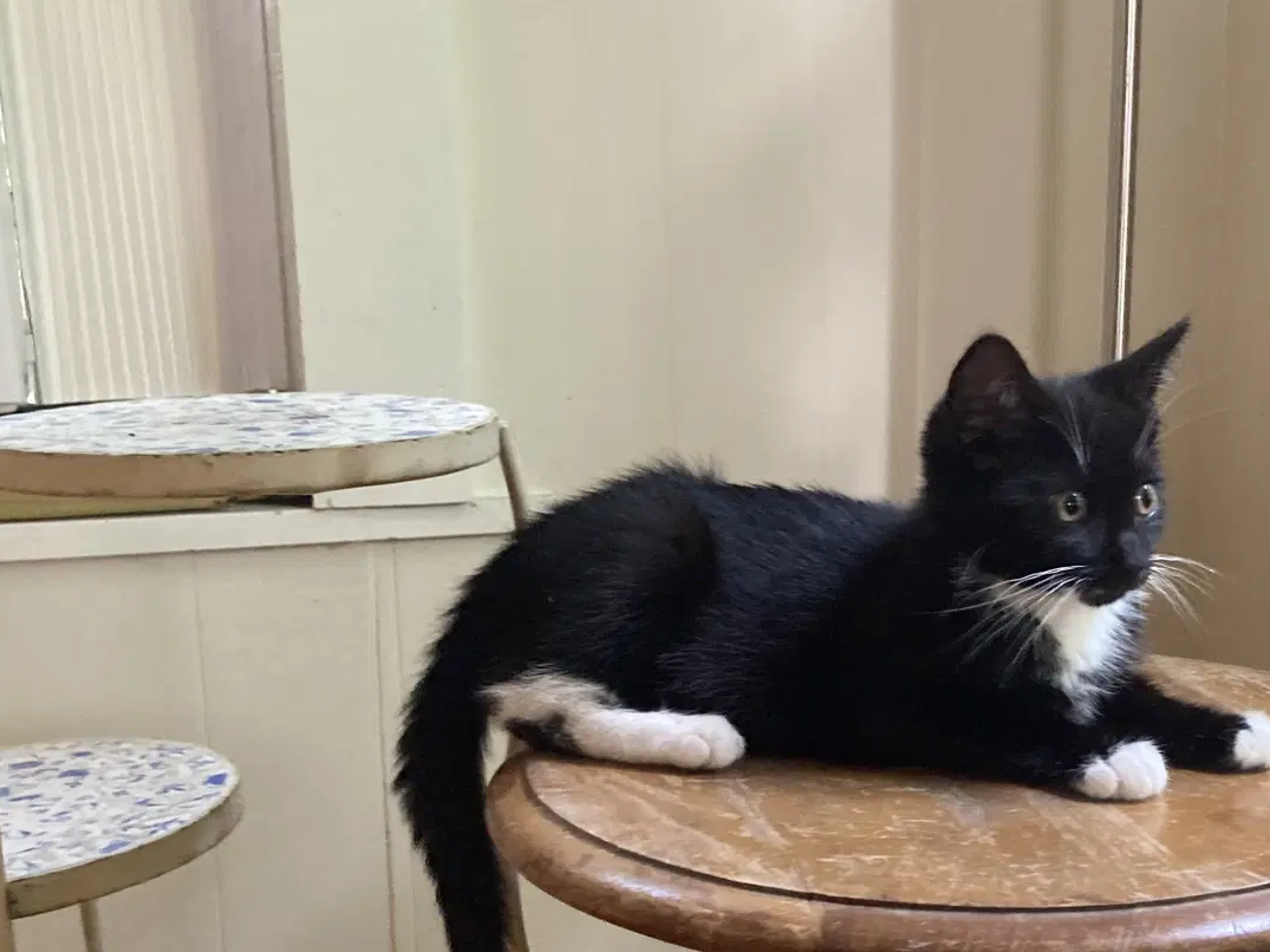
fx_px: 1834
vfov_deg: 28.8
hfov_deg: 37.5
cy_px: 684
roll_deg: -0.1
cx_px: 911
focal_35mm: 50
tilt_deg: -12.9
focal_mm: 3.99
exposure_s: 1/40
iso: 250
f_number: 1.8
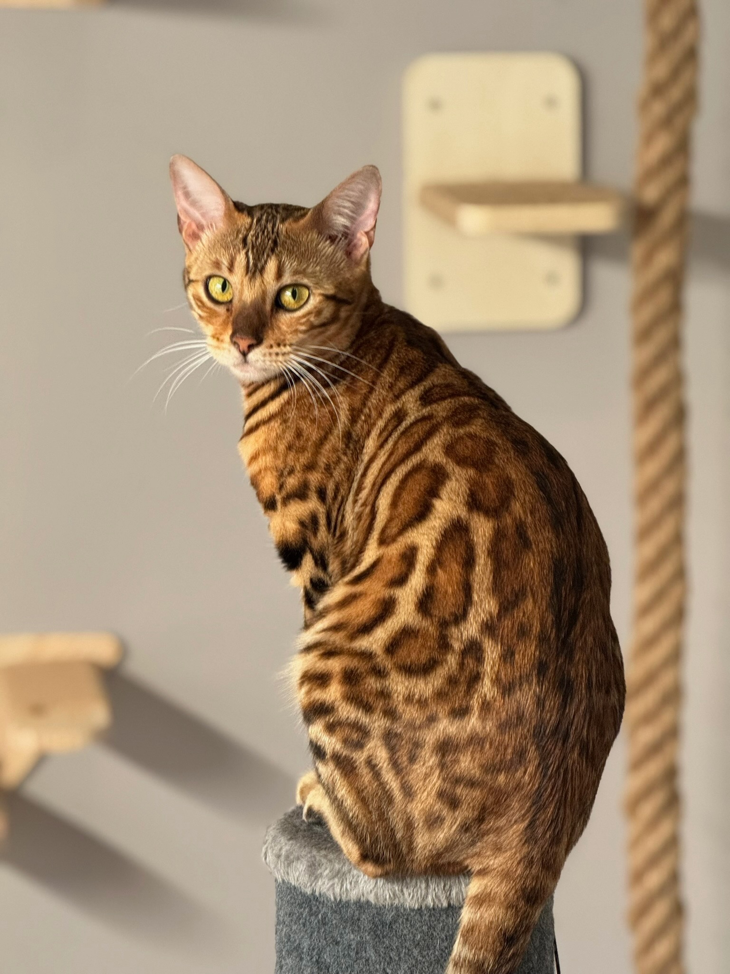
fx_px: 3374
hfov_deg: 12.3
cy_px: 487
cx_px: 365
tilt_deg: -8.3
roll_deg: +0.8
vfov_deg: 16.4
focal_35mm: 120
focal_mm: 15.66
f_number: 2.8
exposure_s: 1/60
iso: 500
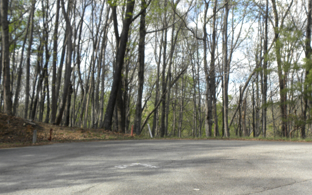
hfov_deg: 35.6
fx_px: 485
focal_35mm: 57
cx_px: 179
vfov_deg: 22.7
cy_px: 84
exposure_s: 1/166
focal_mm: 8.2
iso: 64
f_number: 4.5
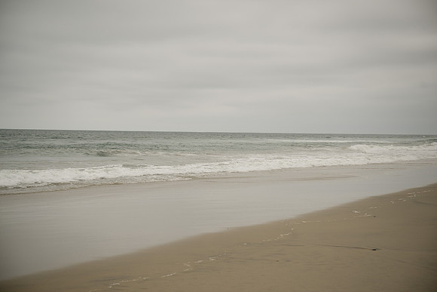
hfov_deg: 28.8
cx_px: 218
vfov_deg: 19.5
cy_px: 146
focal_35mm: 70
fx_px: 850
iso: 100
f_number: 4
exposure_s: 1/2500
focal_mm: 70
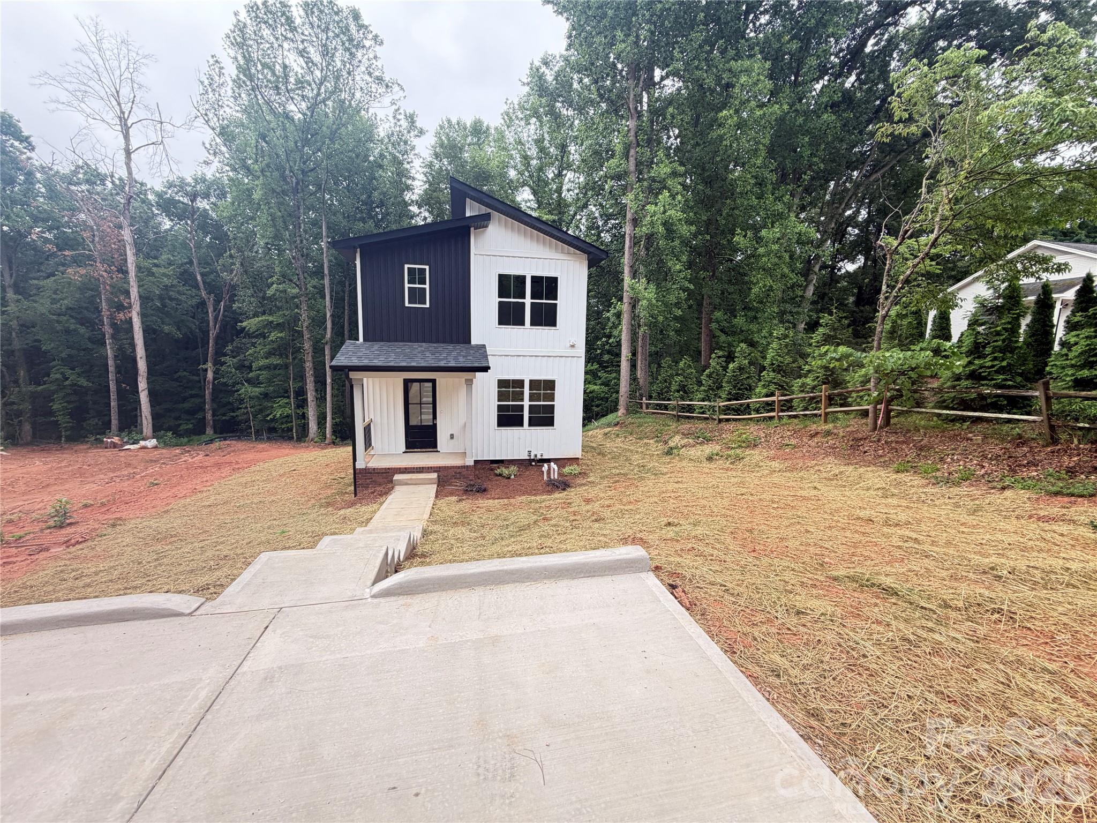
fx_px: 444
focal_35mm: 14
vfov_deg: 85.7
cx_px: 548
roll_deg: -1.2
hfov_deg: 102.1
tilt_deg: -8.0
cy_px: 412
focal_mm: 2.22
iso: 125
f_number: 2.2
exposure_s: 1/121
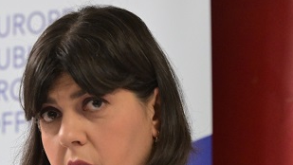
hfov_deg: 6.8
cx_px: 38
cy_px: 177
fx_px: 2448
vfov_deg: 3.9
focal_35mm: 315
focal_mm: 100
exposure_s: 1/320
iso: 4000
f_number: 3.5
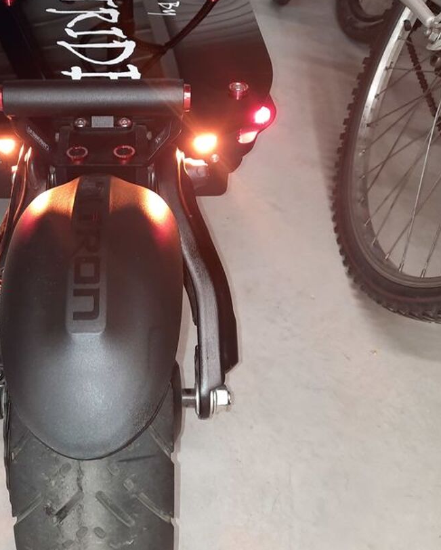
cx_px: 119
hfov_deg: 36.6
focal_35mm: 40
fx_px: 652
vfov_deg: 45.6
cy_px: 226
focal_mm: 4.6
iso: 160
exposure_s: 1/50
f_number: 2
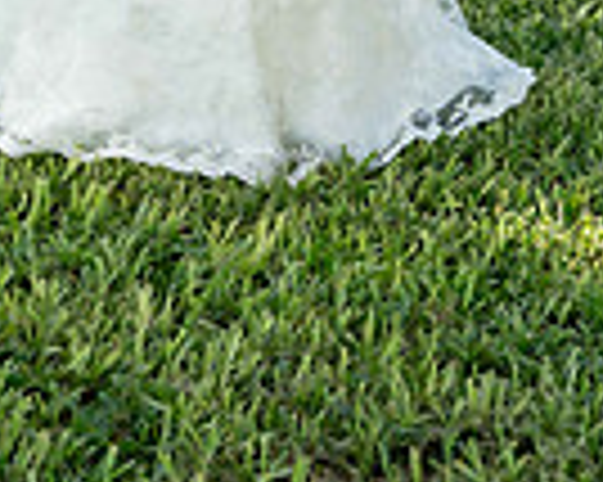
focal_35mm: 158
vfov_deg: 9.1
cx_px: 68
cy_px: -505
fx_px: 2818
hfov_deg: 12.1
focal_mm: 50
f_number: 4
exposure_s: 1/500
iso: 500
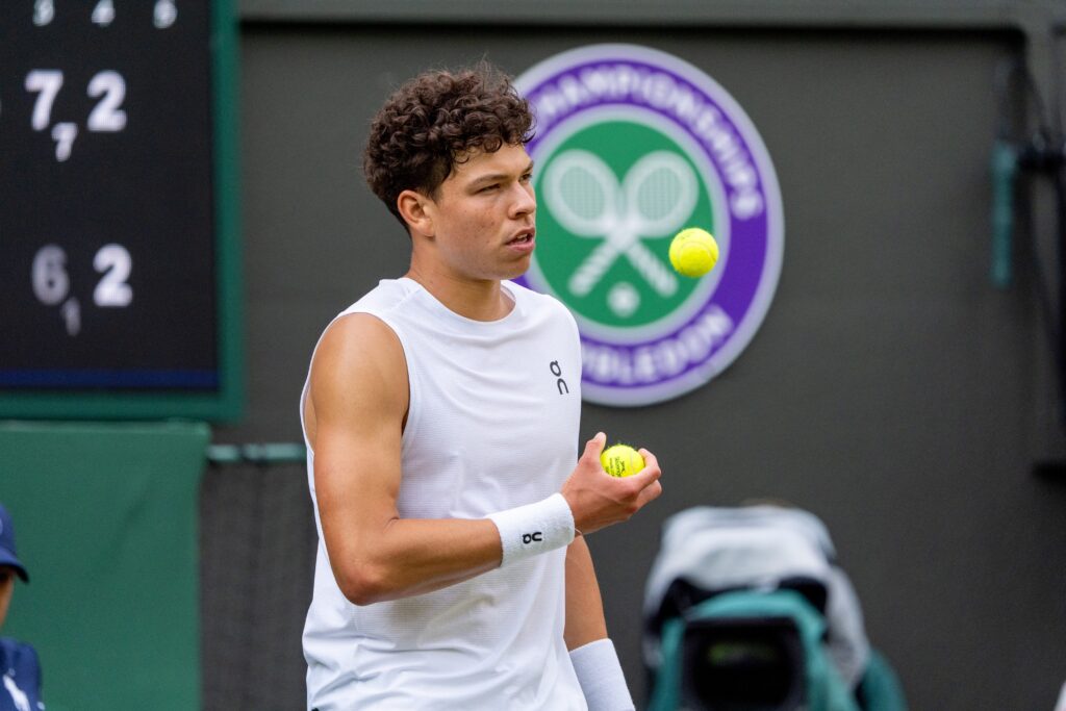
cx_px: 533
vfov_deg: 2.9
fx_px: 14155
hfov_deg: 4.3
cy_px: 356
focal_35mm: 478
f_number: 6.3
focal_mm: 478
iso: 1250
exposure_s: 1/2500
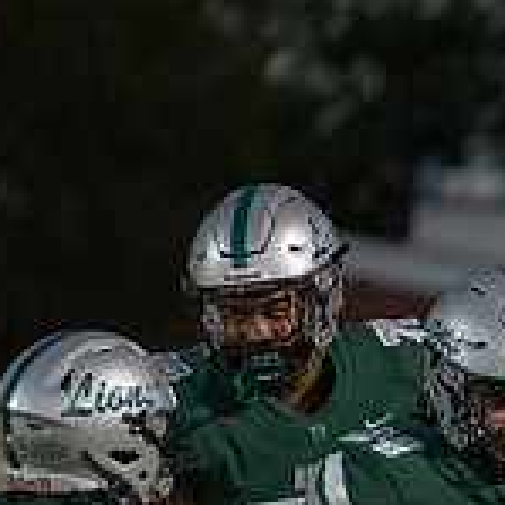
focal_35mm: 804
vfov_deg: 2.2
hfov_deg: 2.2
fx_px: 13270
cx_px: 1035
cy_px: 616
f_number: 2.8
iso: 5000
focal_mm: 200
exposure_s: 1/1250
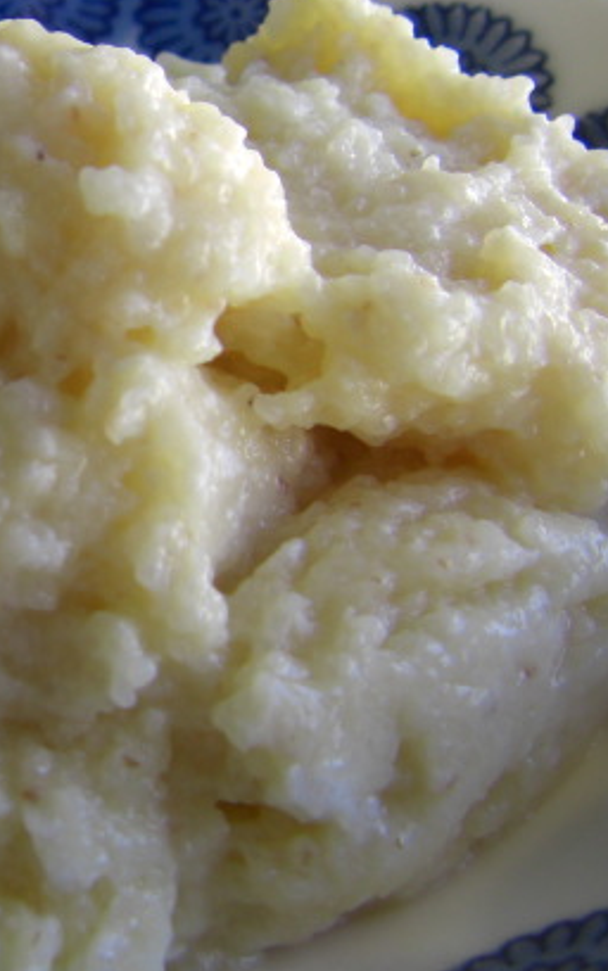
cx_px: -66
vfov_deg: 32.5
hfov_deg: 19.7
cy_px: 458
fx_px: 1668
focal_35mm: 63
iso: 100
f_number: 3.4
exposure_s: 1/125
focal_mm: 6.3
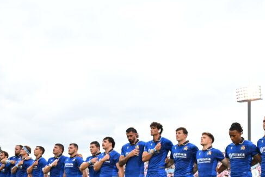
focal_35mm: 61
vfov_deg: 21.4
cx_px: 196
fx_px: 449
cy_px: 179
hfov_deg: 32.3
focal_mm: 29
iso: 640
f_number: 2.8
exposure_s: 1/1250
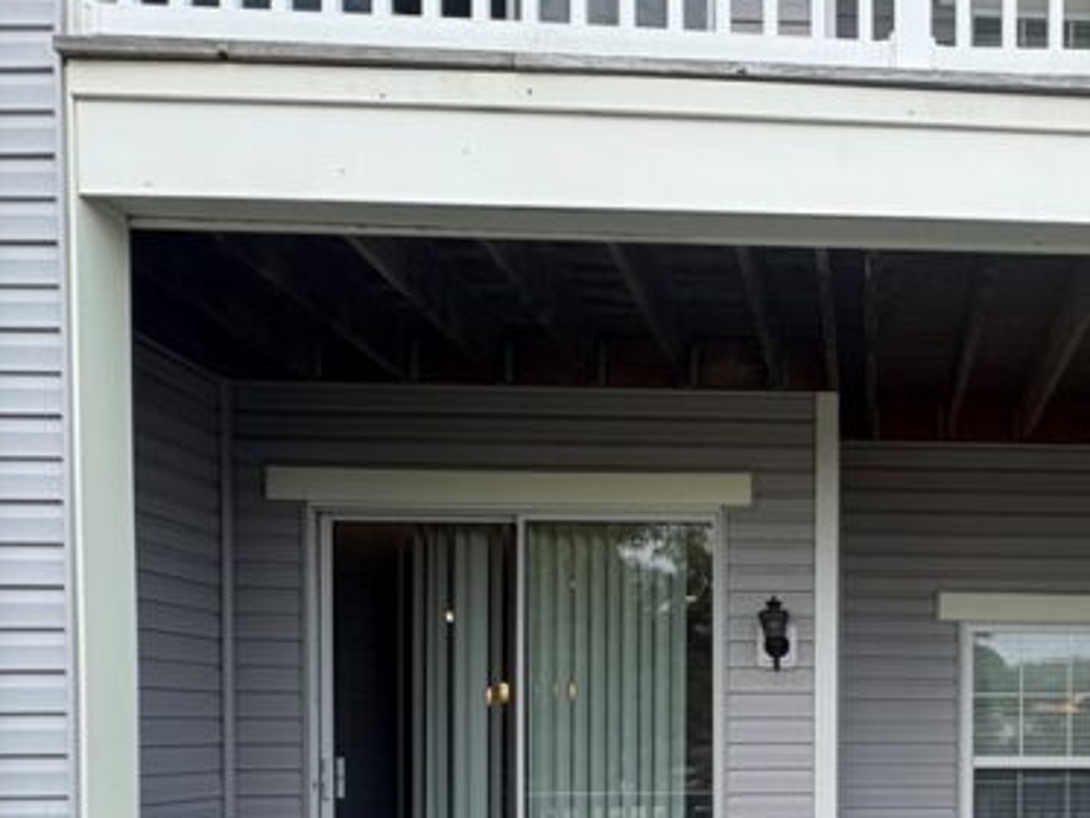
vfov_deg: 42.6
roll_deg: +0.6
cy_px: 748
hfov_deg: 54.8
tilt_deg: -0.5
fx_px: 945
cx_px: 906
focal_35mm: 30
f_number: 2.2
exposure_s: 1/544
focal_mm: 2.22
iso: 40
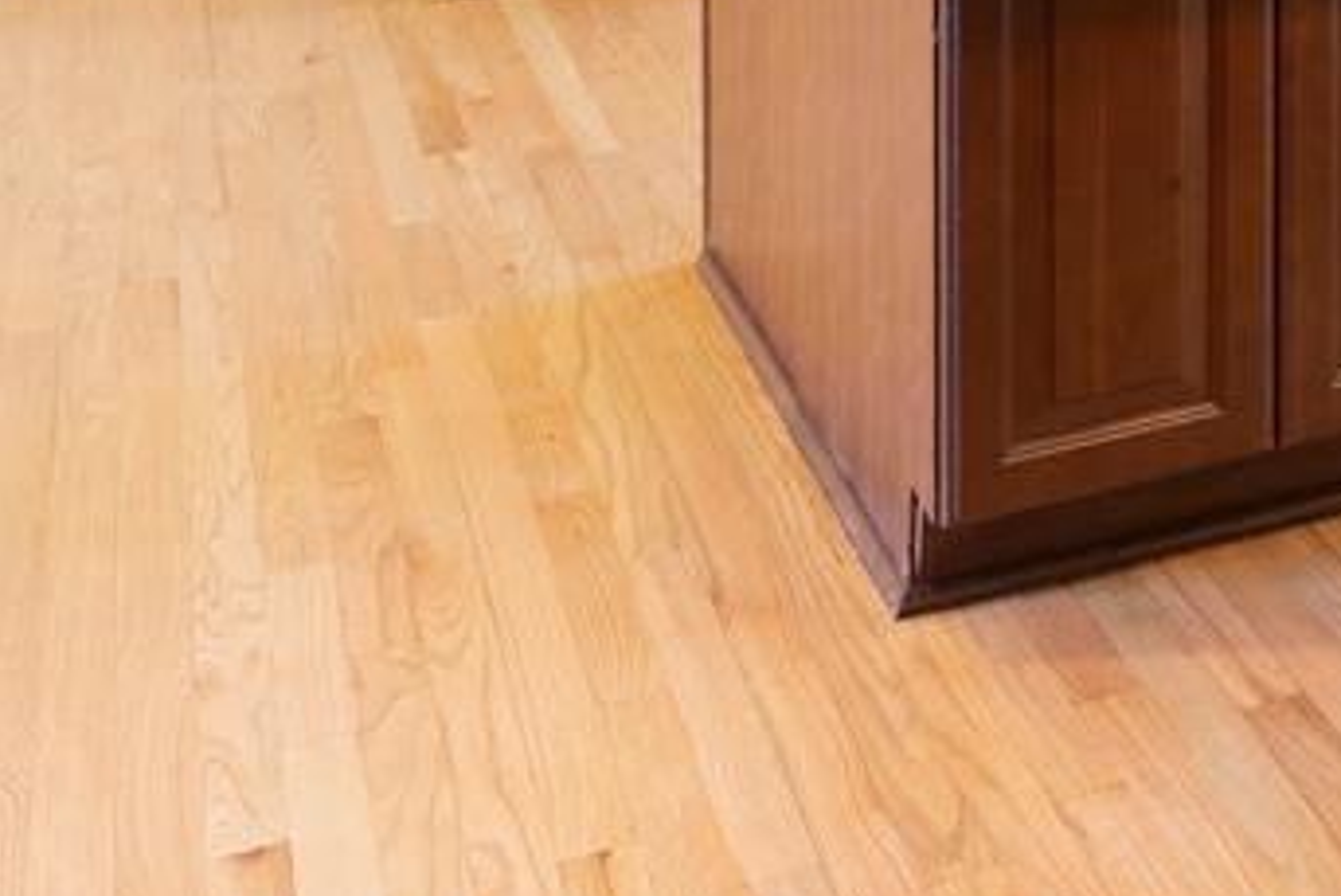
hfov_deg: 25.8
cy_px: -724
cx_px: 1611
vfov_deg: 16.3
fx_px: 2608
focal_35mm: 70
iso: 200
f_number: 8
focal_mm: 16
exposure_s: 1.3
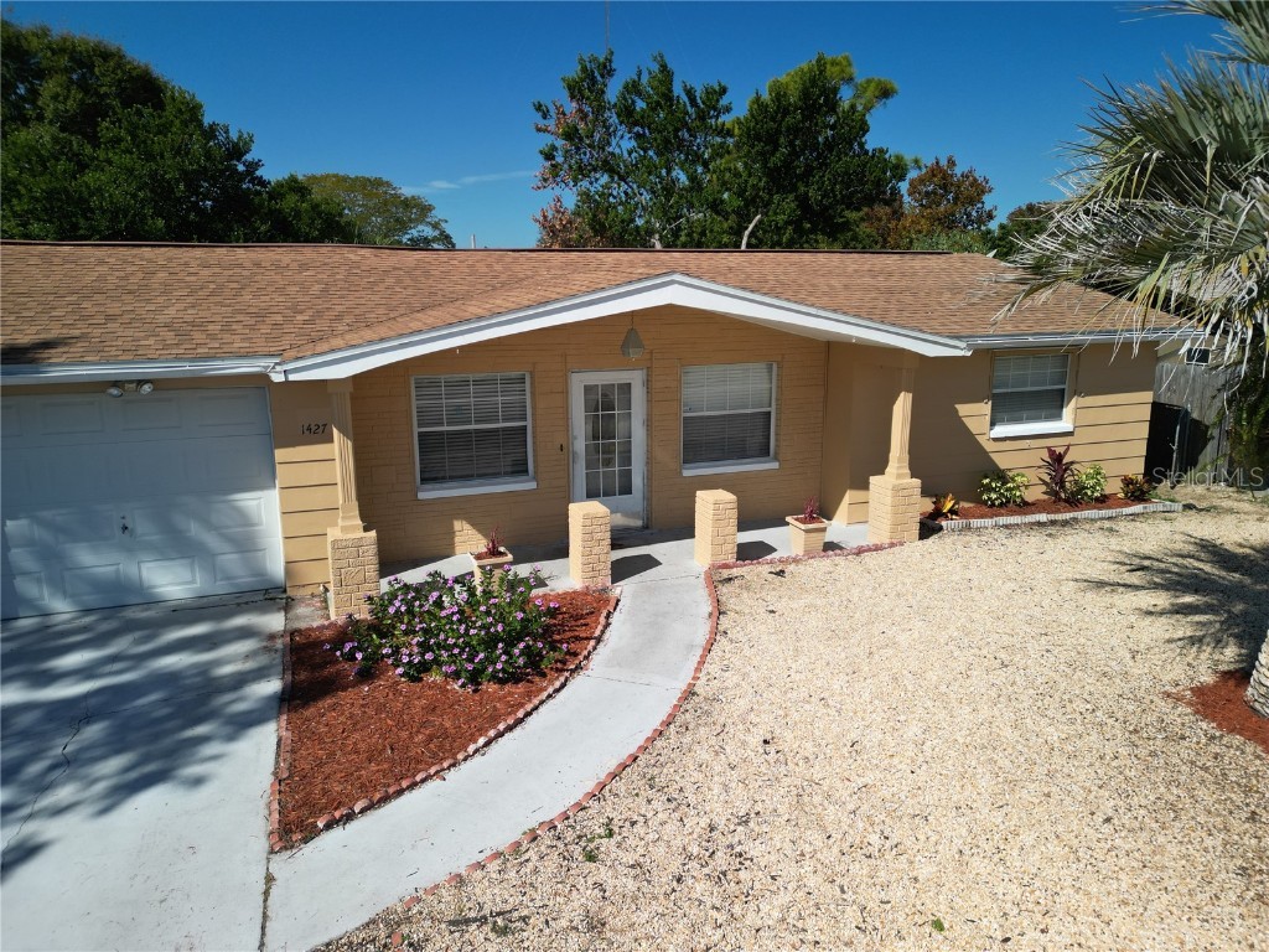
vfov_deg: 56.8
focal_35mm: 24
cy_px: 476
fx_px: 880
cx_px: 634
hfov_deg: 71.6
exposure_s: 1/1600
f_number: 1.7
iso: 100
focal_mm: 6.72
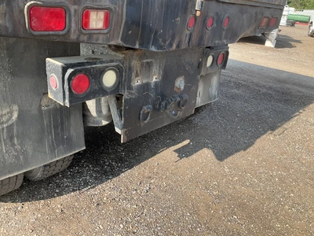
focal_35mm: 29
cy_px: 118
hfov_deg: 61.7
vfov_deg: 48.2
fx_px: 263
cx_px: 157
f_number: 1.8
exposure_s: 1/514
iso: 25
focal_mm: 3
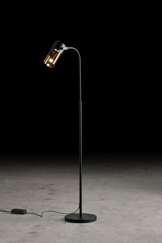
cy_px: 122
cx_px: 81
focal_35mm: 120
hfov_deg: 11.4
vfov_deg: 17.1
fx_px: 810
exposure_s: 1/15
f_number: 10
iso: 100
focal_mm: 80
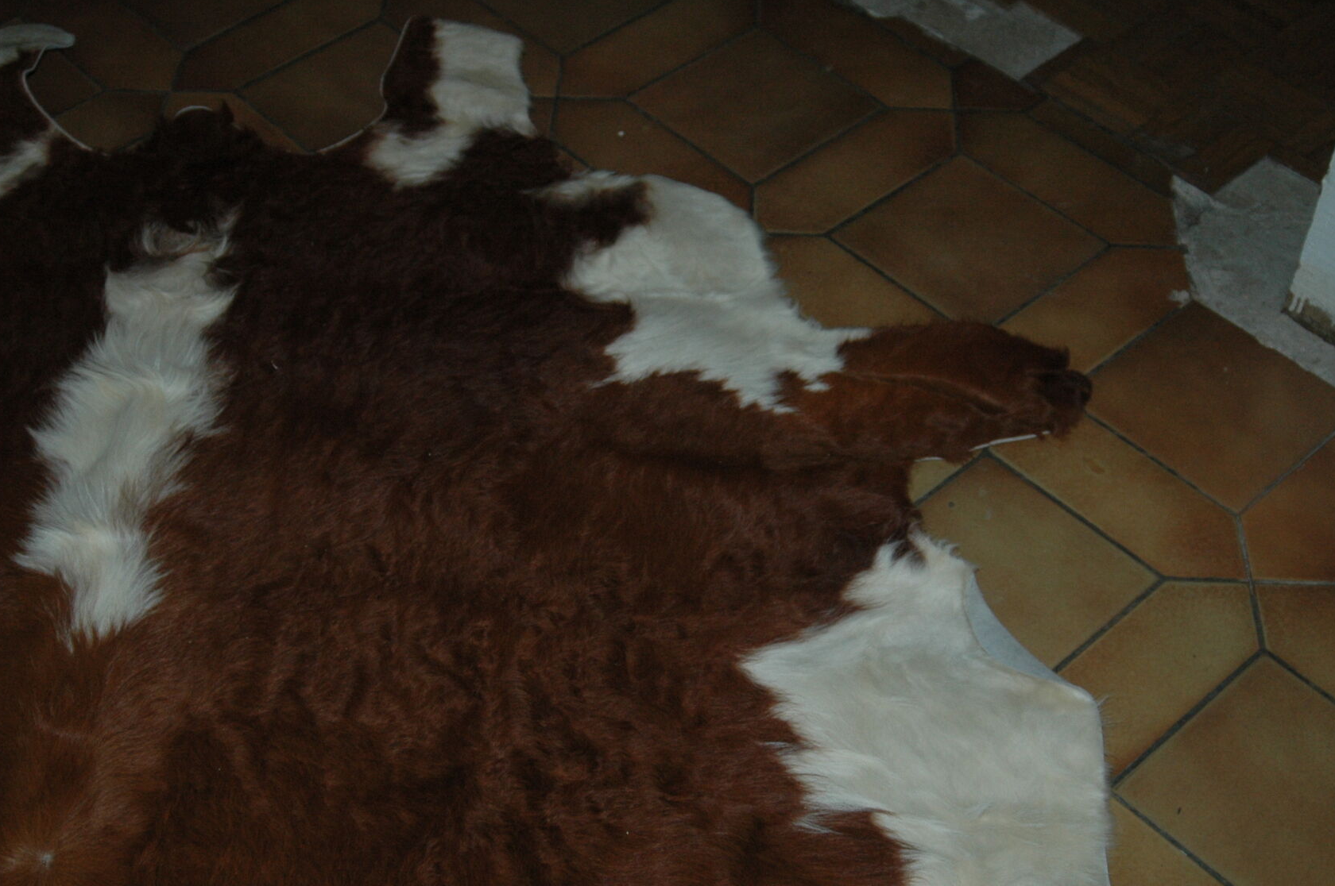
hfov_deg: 39.6
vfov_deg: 26.9
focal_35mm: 50
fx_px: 1852
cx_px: 582
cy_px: 512
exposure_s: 1/60
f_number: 3.5
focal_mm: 28
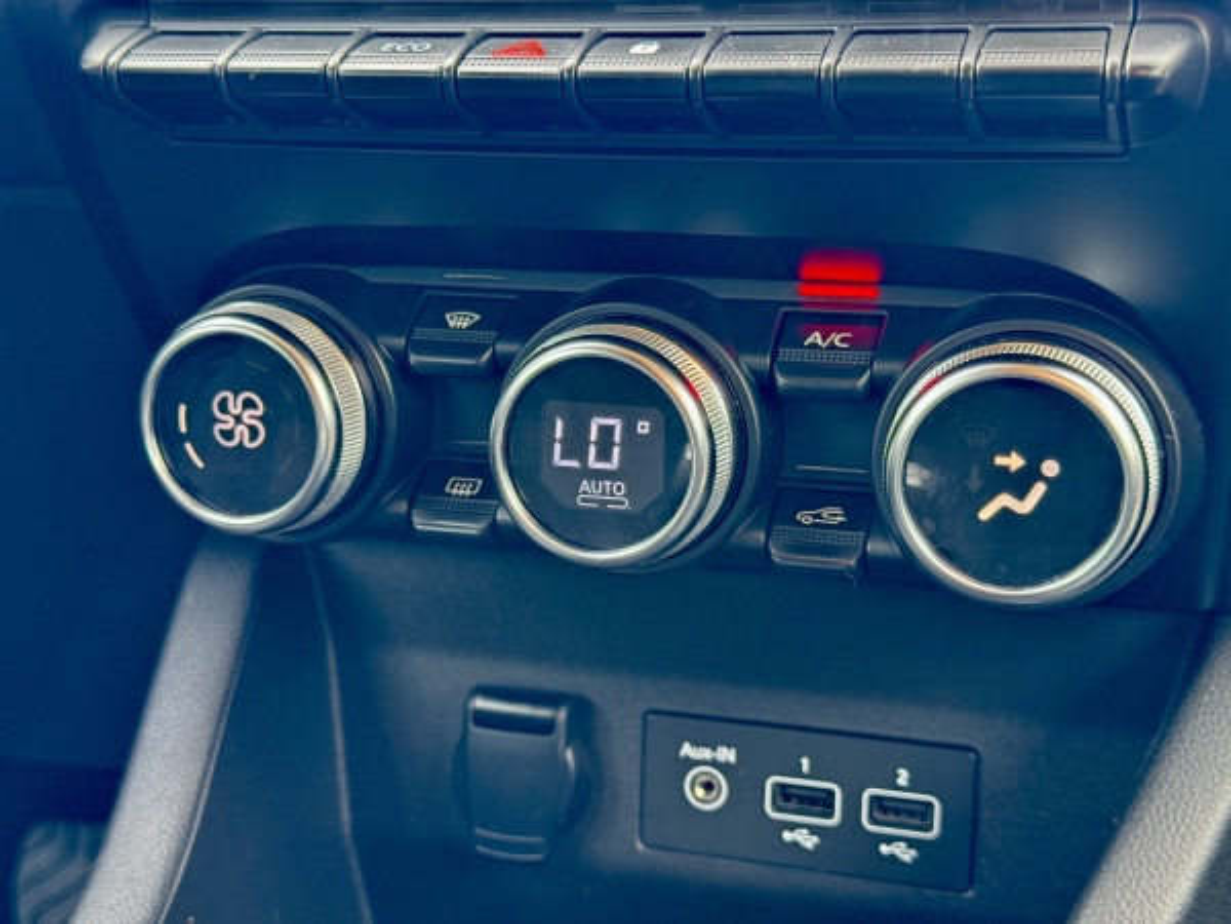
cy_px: 462
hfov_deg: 39.7
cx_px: 616
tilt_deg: -15.4
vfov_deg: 30.3
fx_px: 1707
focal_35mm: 48
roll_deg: +1.5
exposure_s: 1/55
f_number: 1.78
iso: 125
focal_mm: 6.76
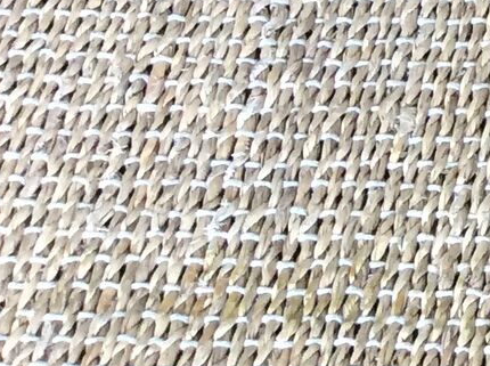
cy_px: -467
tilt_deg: -46.9
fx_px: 2106
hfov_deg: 11.5
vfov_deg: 9.1
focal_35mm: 149
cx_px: 1093
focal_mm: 3.3
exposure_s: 1/25
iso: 125
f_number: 2.4
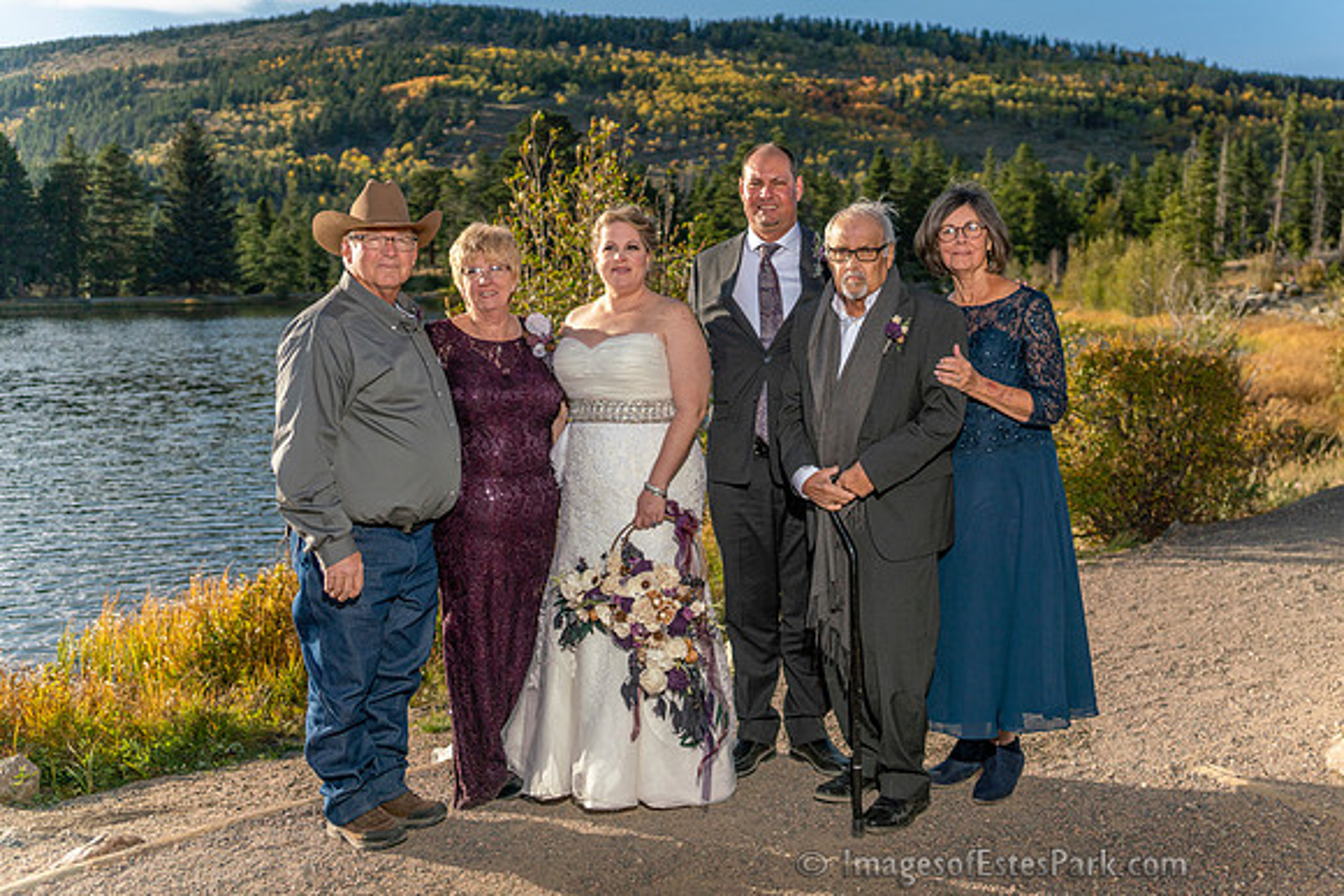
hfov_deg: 61.9
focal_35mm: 30
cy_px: 448
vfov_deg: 43.6
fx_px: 1120
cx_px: 672
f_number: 2.8
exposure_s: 1/4000
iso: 250
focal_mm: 30
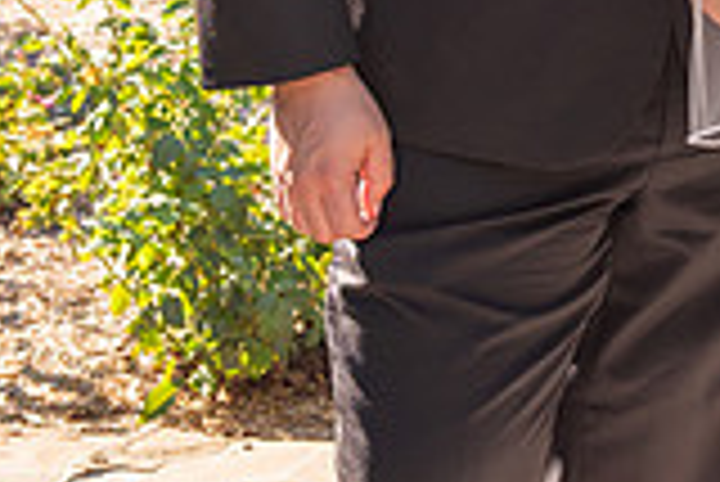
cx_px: 1017
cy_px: -304
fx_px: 3623
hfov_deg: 11.0
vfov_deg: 7.4
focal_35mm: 181
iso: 200
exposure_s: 1/250
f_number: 5.6
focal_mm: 50
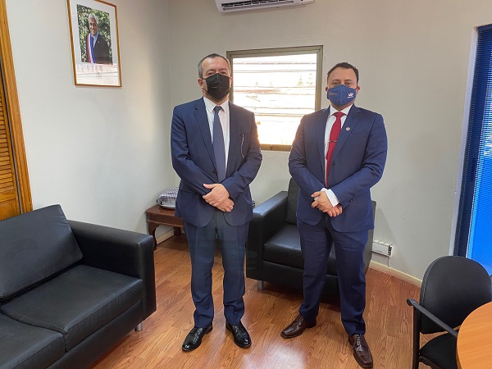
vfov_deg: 53.1
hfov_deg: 67.3
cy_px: 184
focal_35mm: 26
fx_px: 370
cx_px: 246
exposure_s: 1/77
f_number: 1.8
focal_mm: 4.25
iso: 125
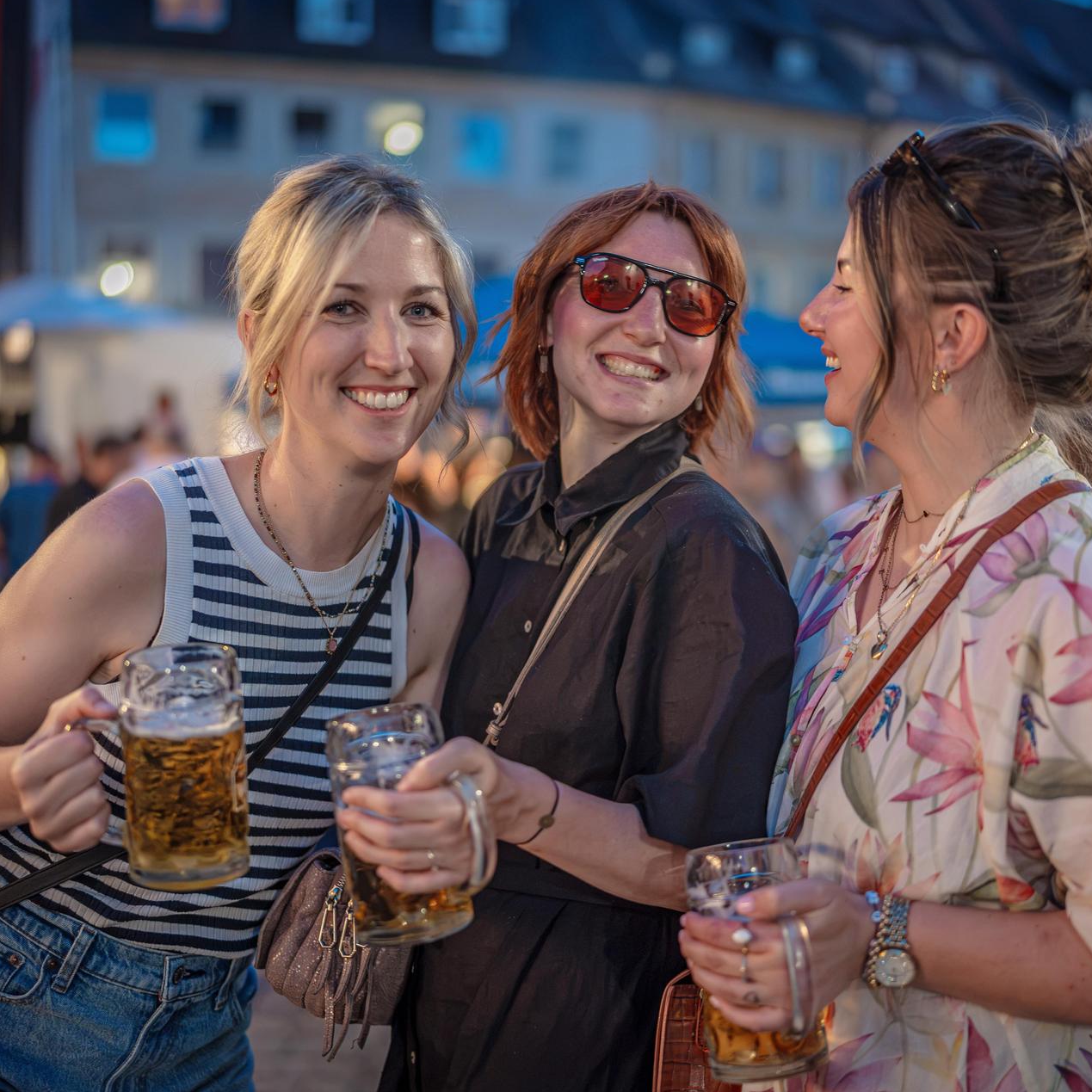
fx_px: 1606
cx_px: 645
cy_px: 542
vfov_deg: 37.6
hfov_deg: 37.4
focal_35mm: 45
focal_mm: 35
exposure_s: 1/125
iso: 2500
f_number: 1.2
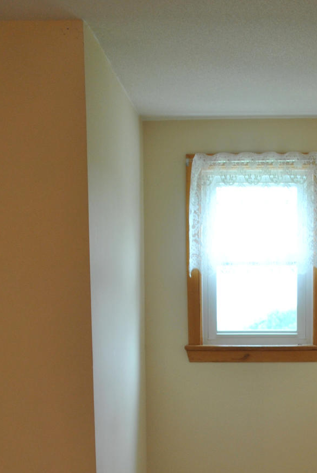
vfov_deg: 30.5
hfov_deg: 21.5
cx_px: 280
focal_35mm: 62
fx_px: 817
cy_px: 452
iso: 220
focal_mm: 18
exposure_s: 1/30
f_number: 3.5
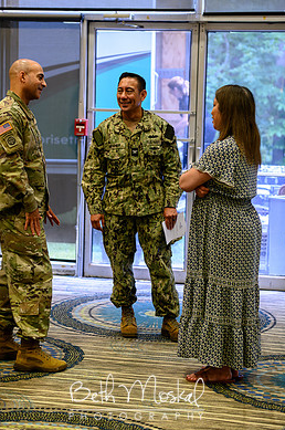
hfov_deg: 16.8
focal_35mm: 81
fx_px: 965
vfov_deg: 25.1
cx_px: 125
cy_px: 187
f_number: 2.8
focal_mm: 70
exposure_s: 1/160
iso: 1250
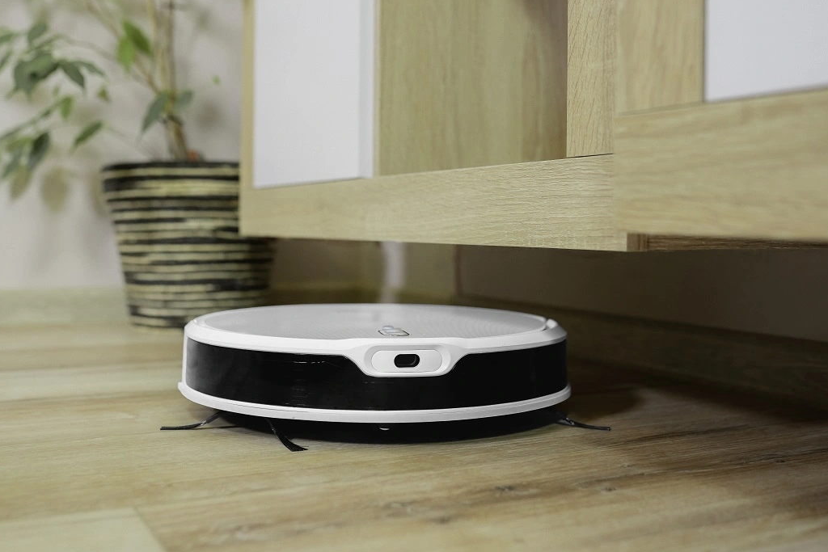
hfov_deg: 47.4
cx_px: 400
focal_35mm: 41
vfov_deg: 32.6
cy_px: 230
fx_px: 943
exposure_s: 1/100
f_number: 3.2
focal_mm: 35
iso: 1600
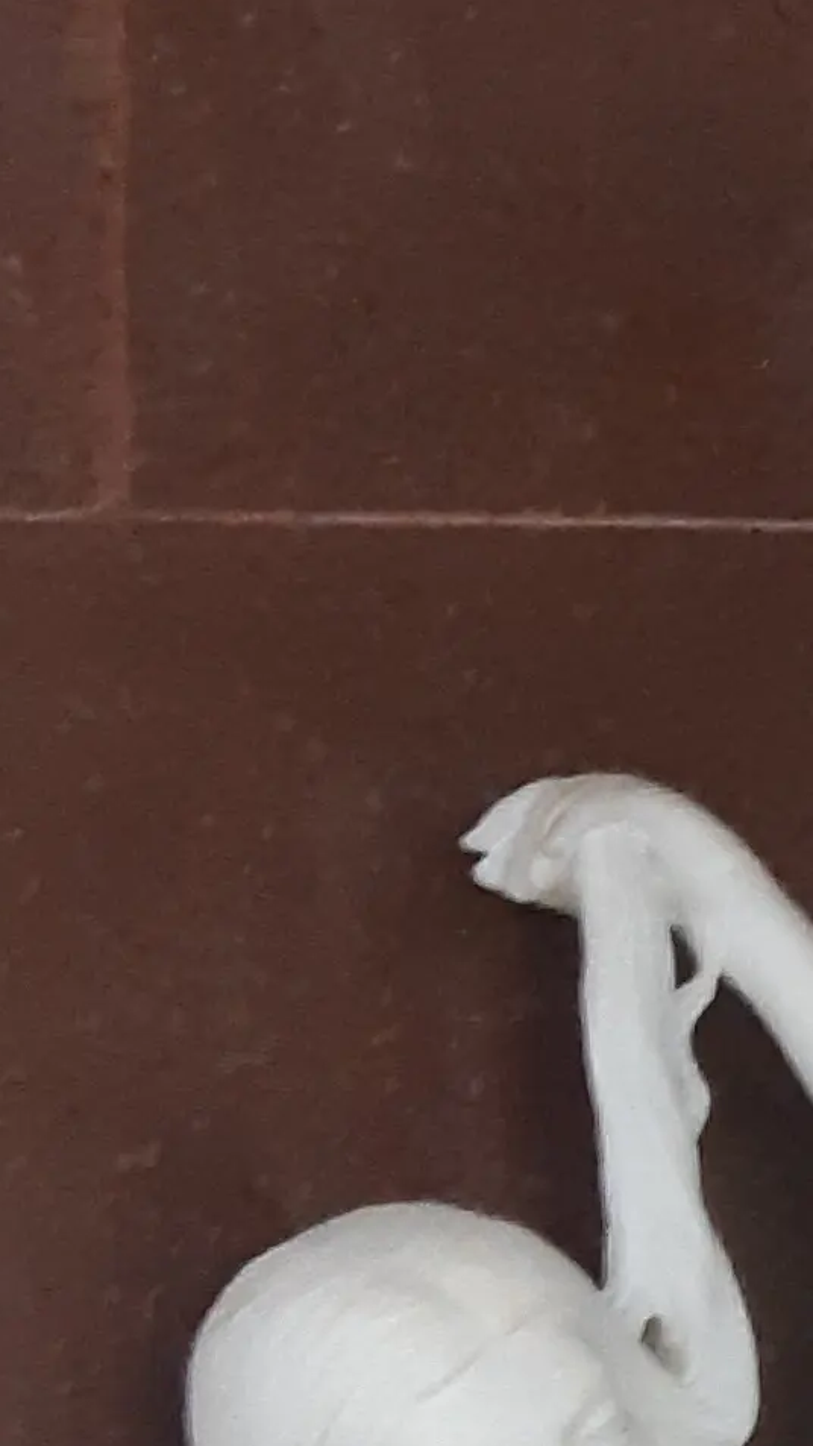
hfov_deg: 8.0
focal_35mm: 137
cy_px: 1451
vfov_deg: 15.4
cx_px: 2172
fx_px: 5251
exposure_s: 1/25
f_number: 1.7
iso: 250
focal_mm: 3.93
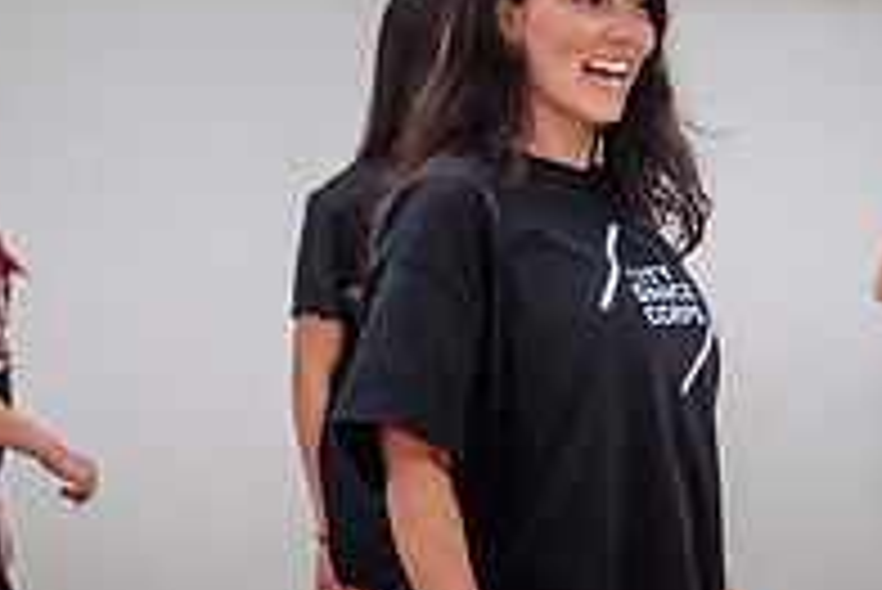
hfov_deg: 10.1
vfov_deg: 7.0
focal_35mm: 195
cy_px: 539
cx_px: 1429
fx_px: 4781
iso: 1600
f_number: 2.8
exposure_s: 1/200
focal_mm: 50
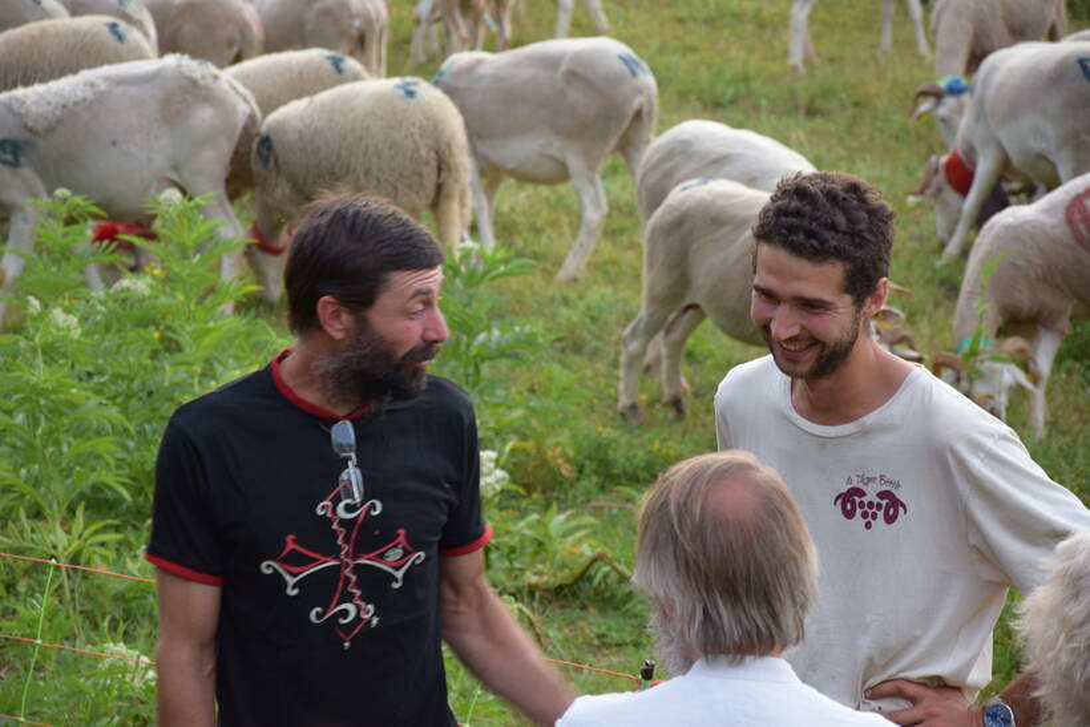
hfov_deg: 13.0
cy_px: 364
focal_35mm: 158
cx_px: 545
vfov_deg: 8.7
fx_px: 4769
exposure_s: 1/60
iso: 450
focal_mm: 105
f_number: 5.6
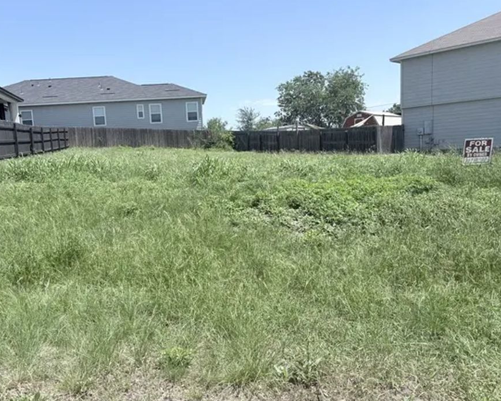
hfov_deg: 58.4
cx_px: 208
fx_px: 445
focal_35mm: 30
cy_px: 209
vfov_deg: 48.5
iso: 50
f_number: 1.6
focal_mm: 5.96
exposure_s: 1/2747
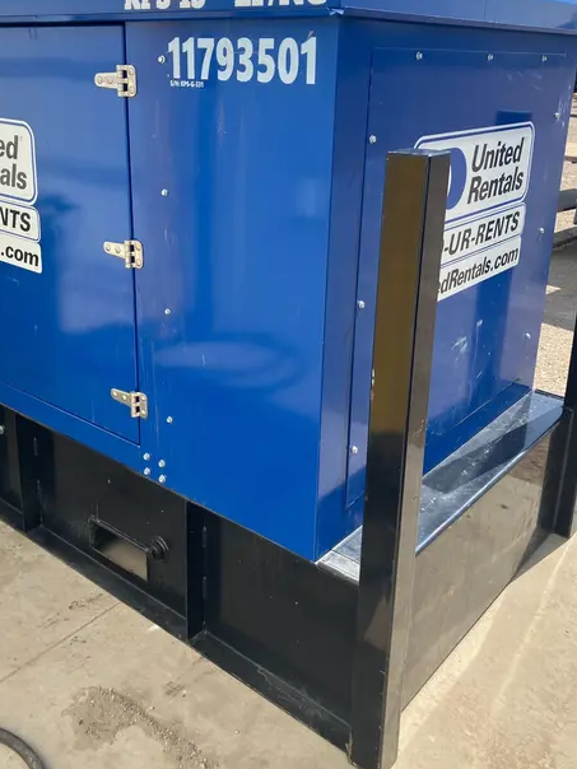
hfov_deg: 41.7
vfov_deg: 53.6
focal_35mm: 34
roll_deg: +0.7
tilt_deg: -15.8
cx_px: 251
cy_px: 313
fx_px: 756
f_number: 1.8
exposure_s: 1/852
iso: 32
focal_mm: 3.99
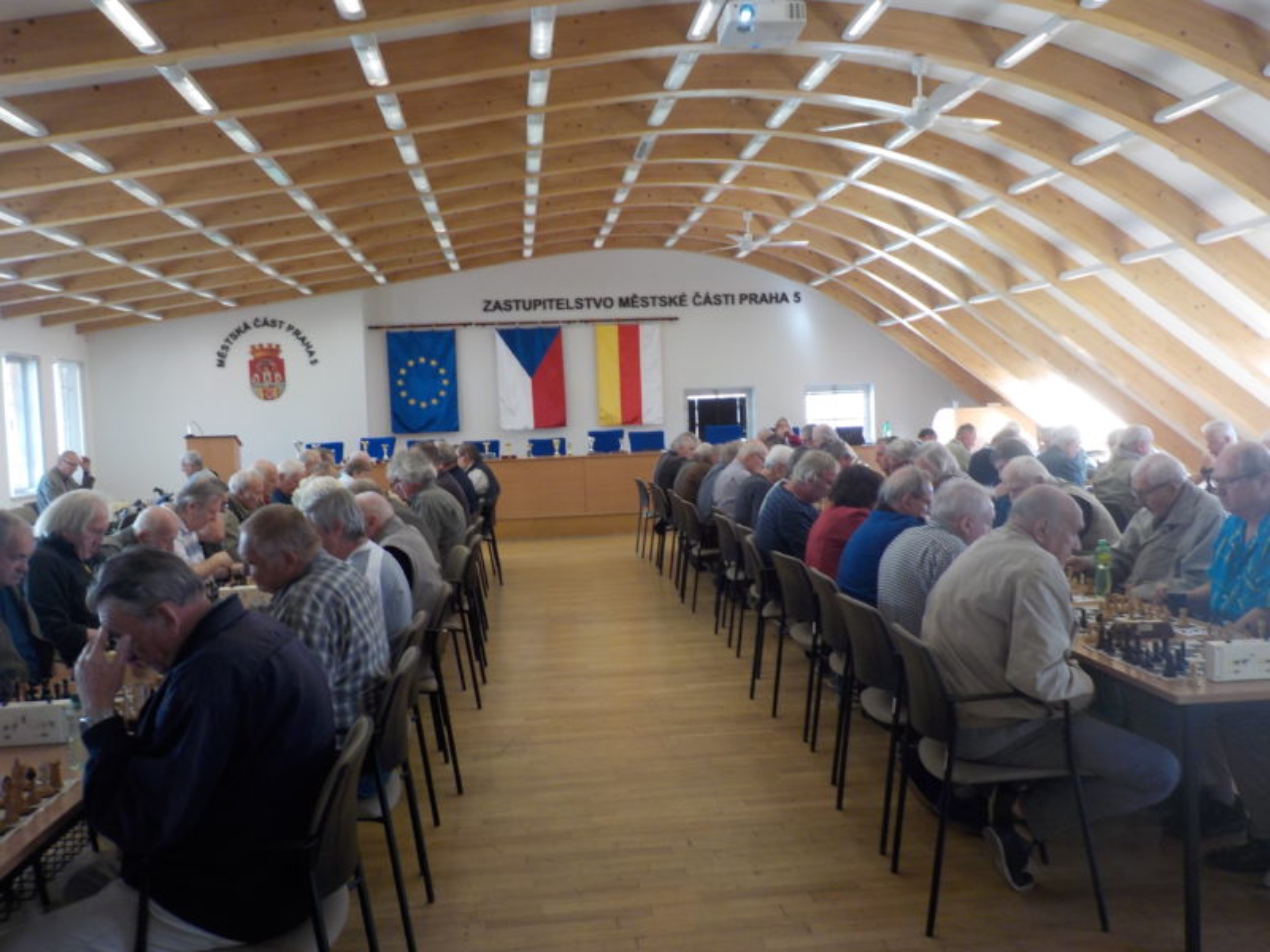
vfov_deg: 46.8
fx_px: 1101
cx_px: 635
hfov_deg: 60.0
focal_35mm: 30
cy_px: 476
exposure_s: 1/30
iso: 140
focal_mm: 4.1
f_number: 3.3
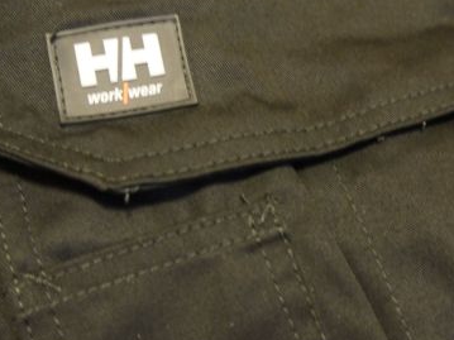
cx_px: 254
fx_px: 747
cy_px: 152
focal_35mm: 57
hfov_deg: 33.8
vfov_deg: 25.6
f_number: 3.8
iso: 800
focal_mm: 16
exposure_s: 1/8
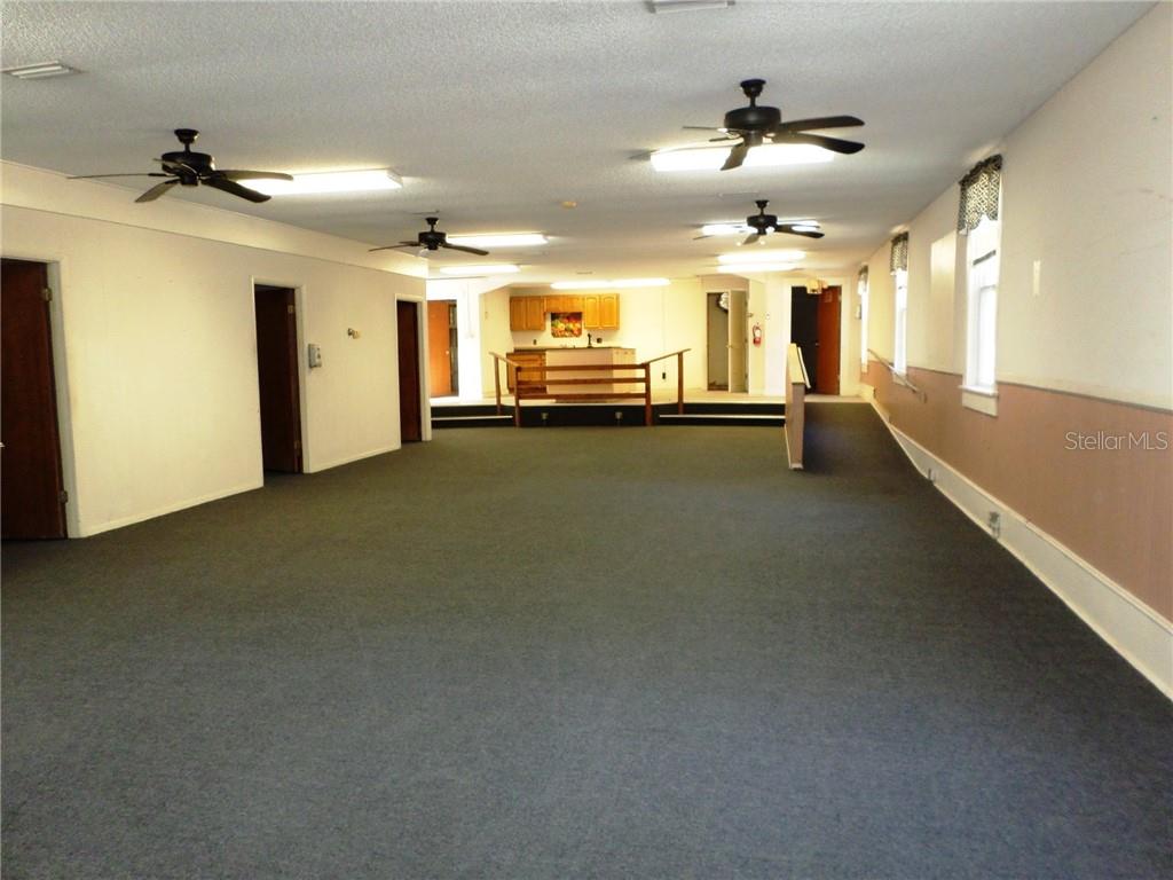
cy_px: 440
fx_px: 847
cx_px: 586
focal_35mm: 25
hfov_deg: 69.4
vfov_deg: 54.9
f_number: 2.5
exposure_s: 1/30
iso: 200
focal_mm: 4.5
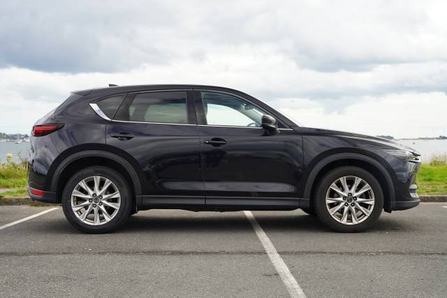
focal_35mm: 46
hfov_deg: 43.0
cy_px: 149
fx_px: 567
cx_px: 224
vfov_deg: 29.4
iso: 100
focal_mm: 45.7
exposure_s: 1/100
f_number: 6.3
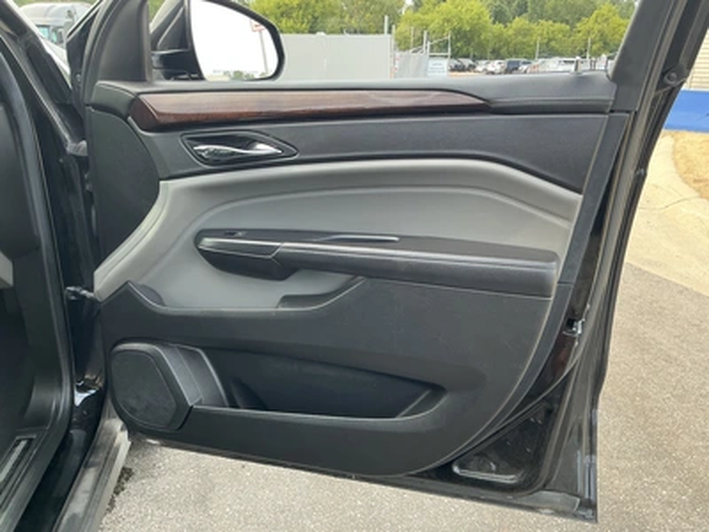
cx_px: 354
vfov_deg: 49.7
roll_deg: -1.5
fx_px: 573
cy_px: 266
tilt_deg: -18.0
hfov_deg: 63.4
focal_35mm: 28
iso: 32
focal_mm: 3
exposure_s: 1/122
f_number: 1.8
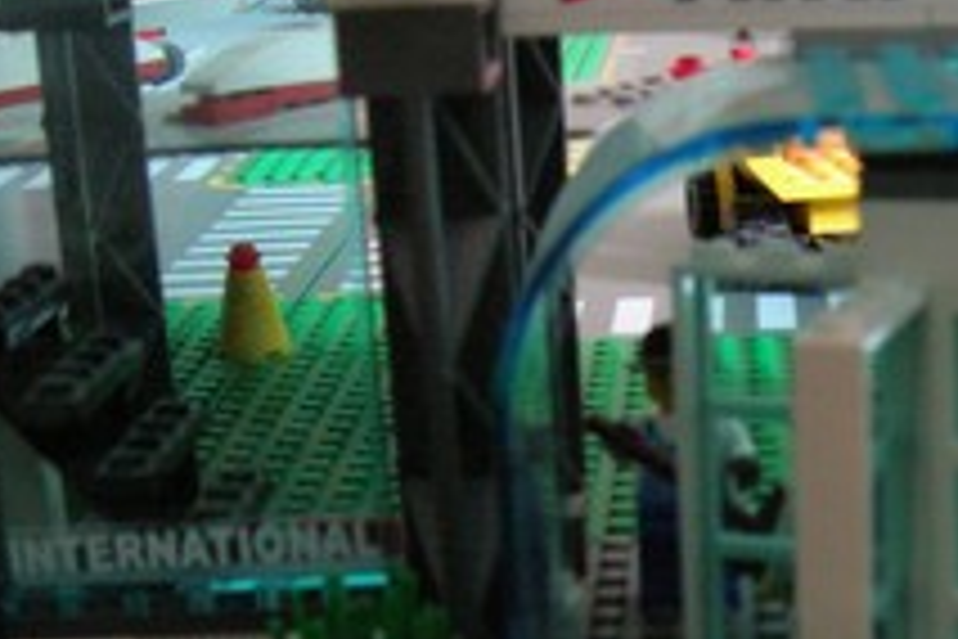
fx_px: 2209
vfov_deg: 16.3
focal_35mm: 83
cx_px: 805
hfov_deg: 24.0
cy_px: 567
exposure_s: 1/5.2
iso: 200
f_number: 2.9
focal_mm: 5.7
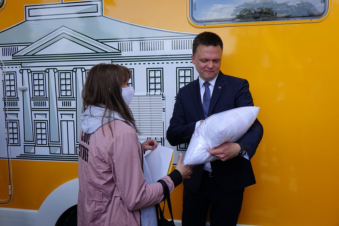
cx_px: 170
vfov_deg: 42.3
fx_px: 292
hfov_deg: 60.3
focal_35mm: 31
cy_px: 113
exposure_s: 1/400
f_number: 4
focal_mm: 11.35
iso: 125
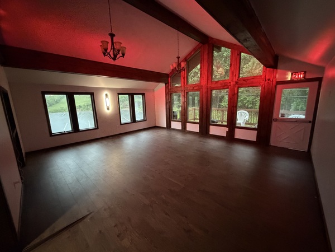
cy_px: 126
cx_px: 168
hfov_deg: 102.1
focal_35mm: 14
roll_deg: +2.6
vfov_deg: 85.7
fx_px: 135
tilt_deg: -10.9
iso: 1600
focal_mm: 2.22
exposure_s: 1/40
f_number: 2.2
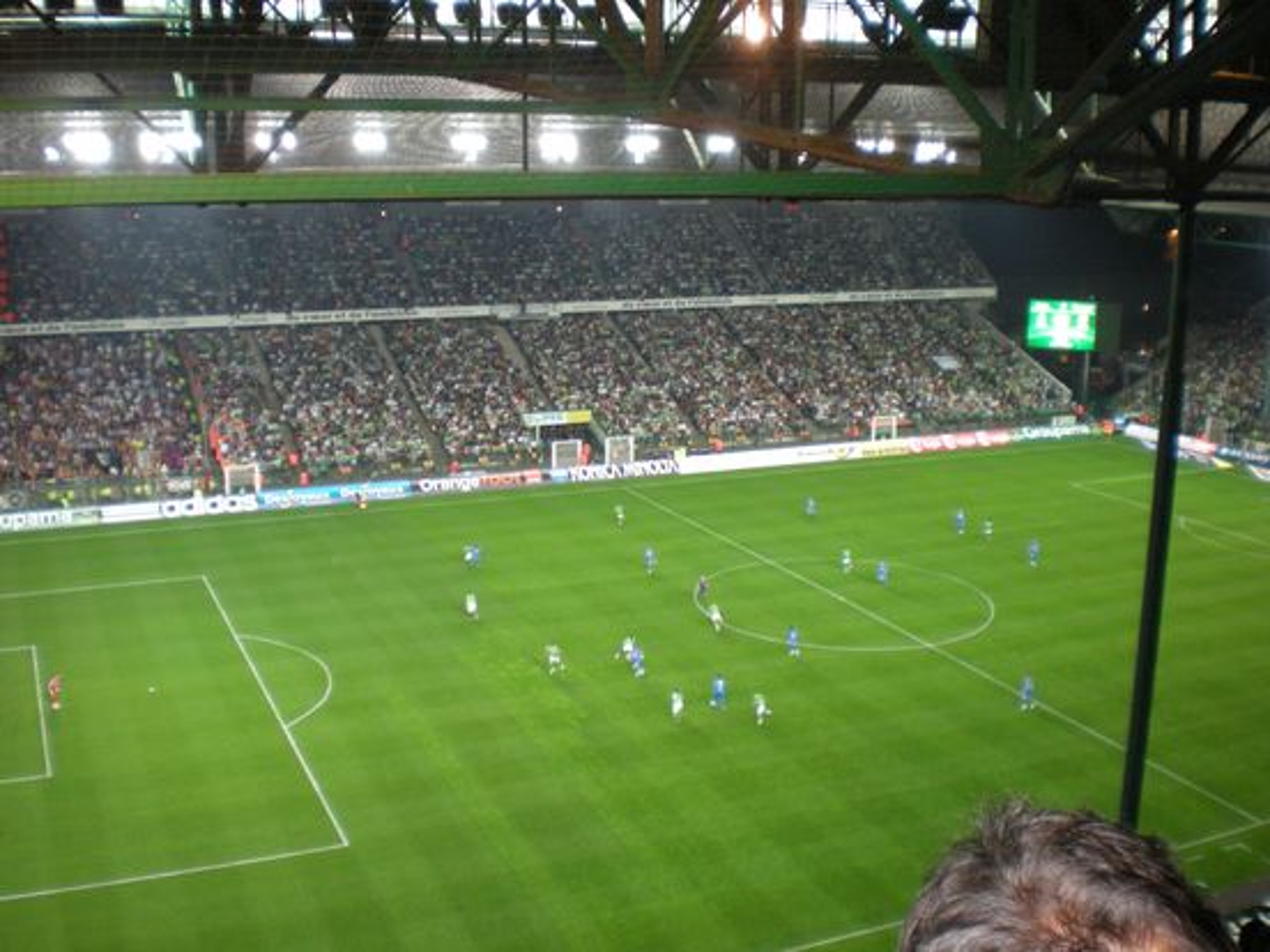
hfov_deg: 49.0
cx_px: 635
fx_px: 1394
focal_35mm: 38
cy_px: 476
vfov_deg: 37.7
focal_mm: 6.3
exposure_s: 1/35.2
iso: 207
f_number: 3.1
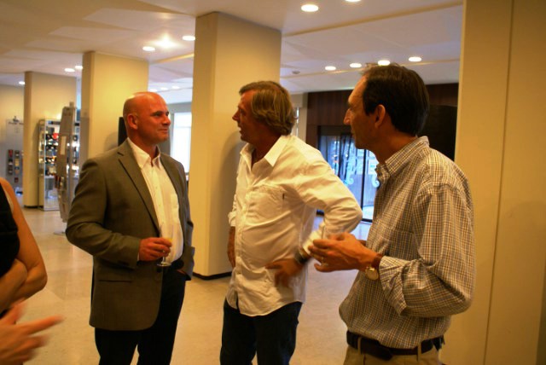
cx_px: 273
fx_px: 455
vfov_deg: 43.7
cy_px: 182
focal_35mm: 30
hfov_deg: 61.9
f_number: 4
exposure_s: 1/20
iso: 400
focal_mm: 20
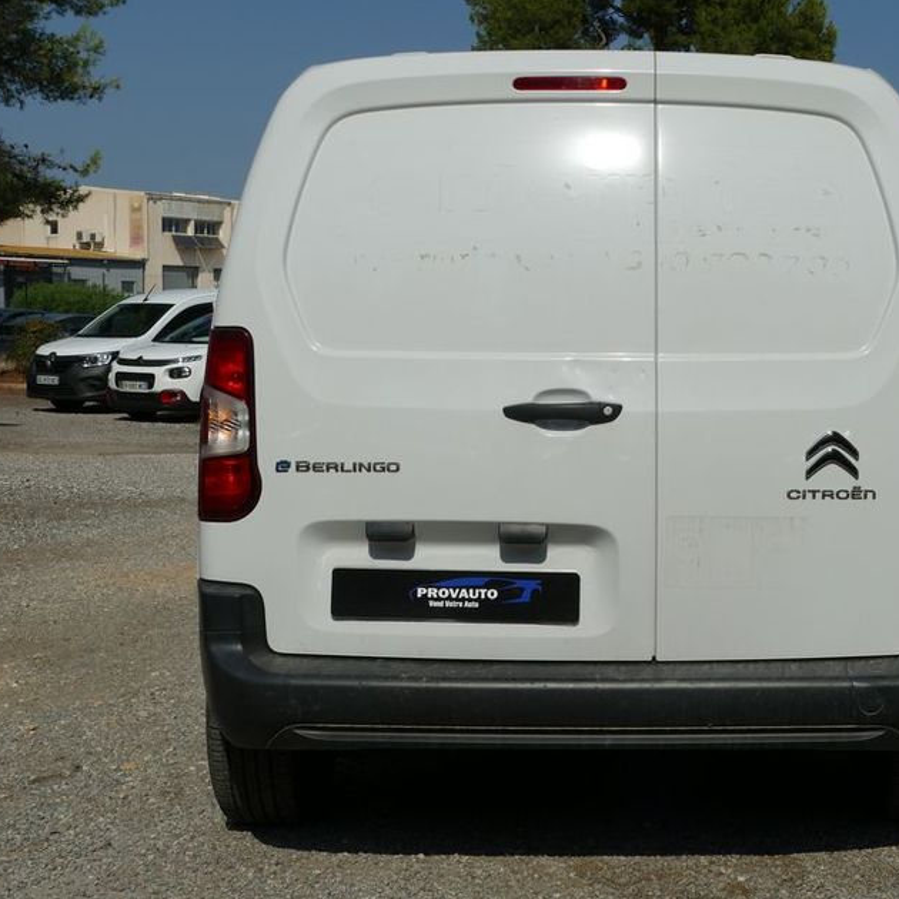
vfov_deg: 31.6
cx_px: 625
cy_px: 427
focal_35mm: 54
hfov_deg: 31.3
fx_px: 1587
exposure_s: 1/2000
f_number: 5.6
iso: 125
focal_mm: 14.5
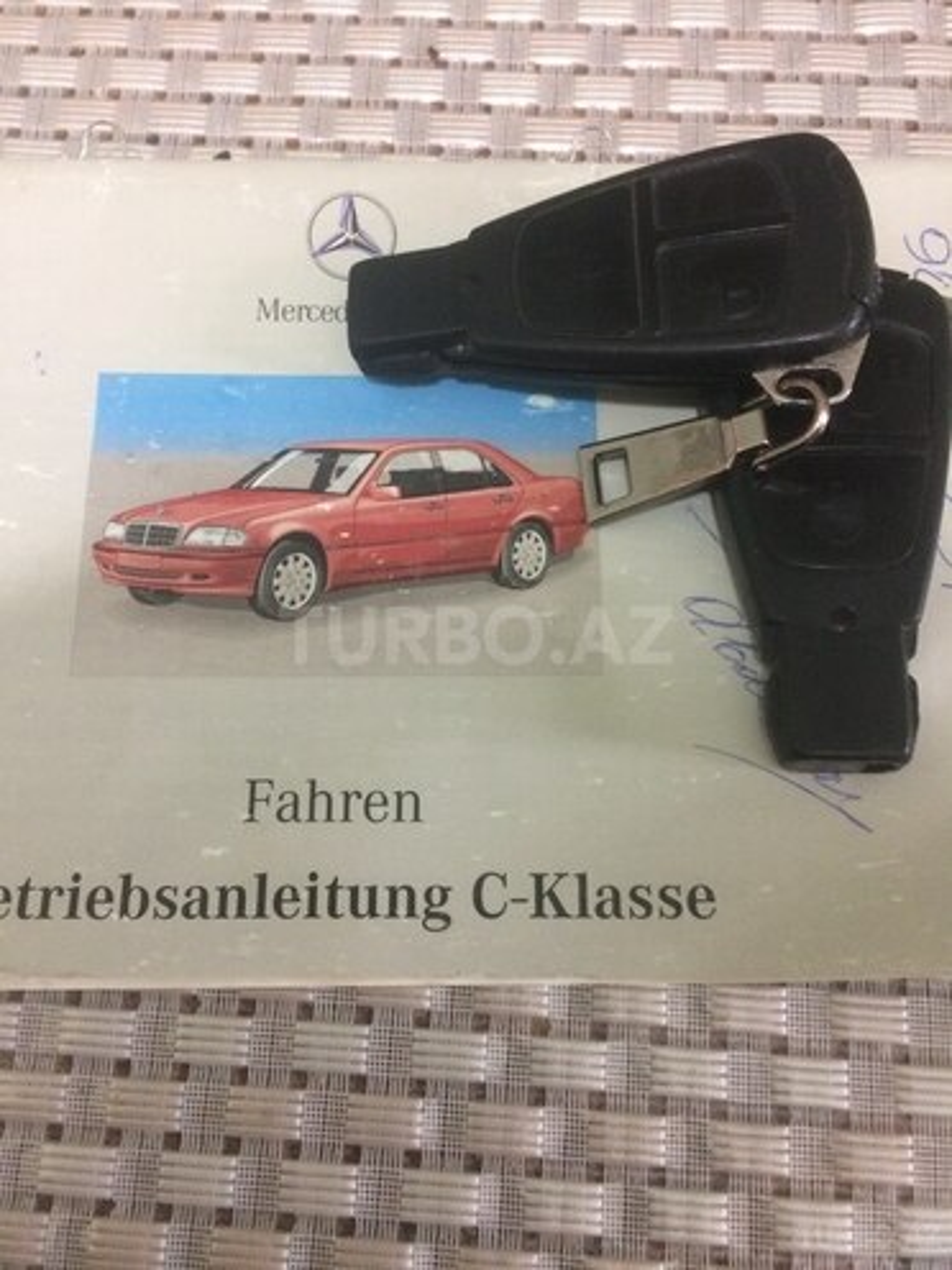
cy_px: 635
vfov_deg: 61.7
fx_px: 1063
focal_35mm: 29
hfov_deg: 48.2
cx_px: 476
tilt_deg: -79.0
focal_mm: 4.15
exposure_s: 1/33
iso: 200
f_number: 2.2
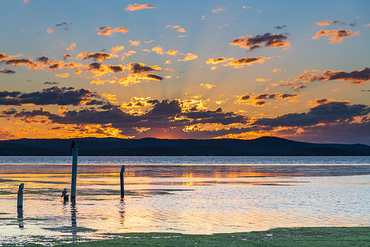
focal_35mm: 99
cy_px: 124
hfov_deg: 20.7
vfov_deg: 13.9
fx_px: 1013
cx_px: 185
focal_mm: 98
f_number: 8
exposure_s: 1/30
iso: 160
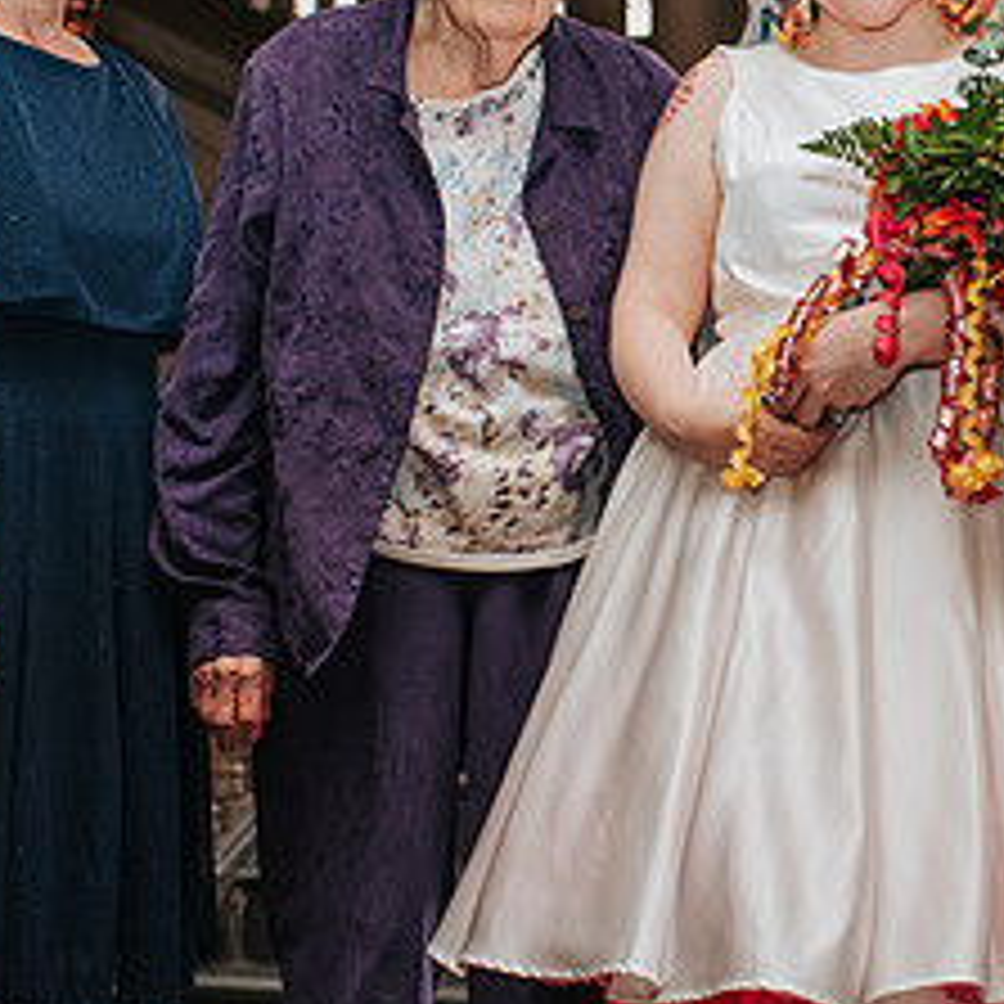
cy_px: 362
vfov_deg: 20.6
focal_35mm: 84
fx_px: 2756
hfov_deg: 20.4
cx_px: 837
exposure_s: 1/200
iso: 1000
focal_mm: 35
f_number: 3.2
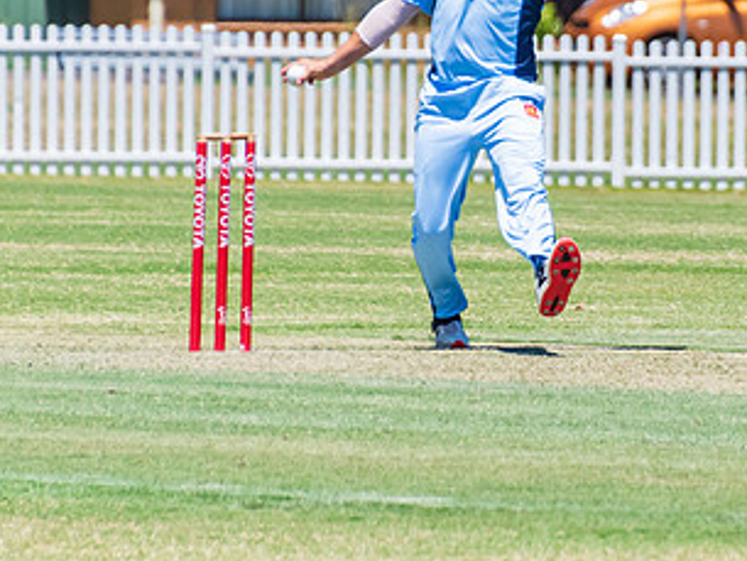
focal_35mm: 1356
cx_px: 562
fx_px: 29273
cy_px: 113
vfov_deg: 1.1
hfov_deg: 1.5
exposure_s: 1/2500
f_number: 6.3
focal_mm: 400
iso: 400
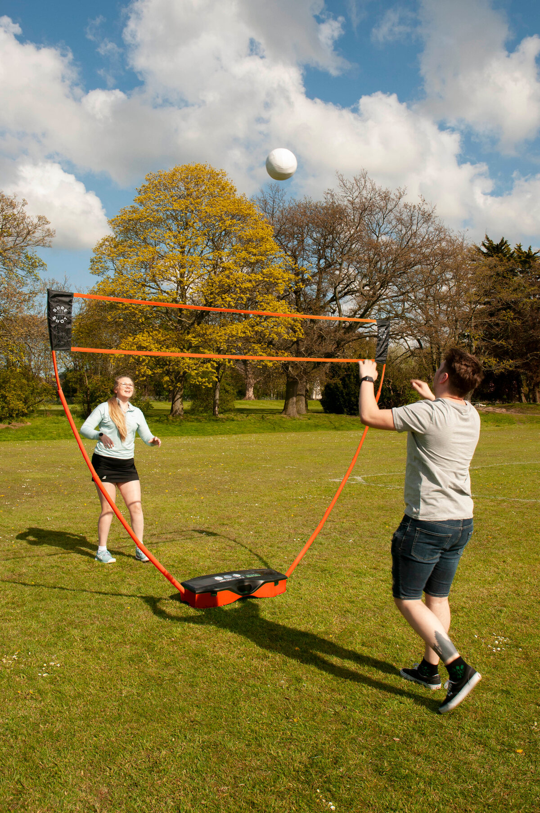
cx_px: 270
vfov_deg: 53.2
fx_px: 812
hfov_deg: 36.8
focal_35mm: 36
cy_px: 406
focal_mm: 24
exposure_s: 1/200
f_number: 10
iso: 200
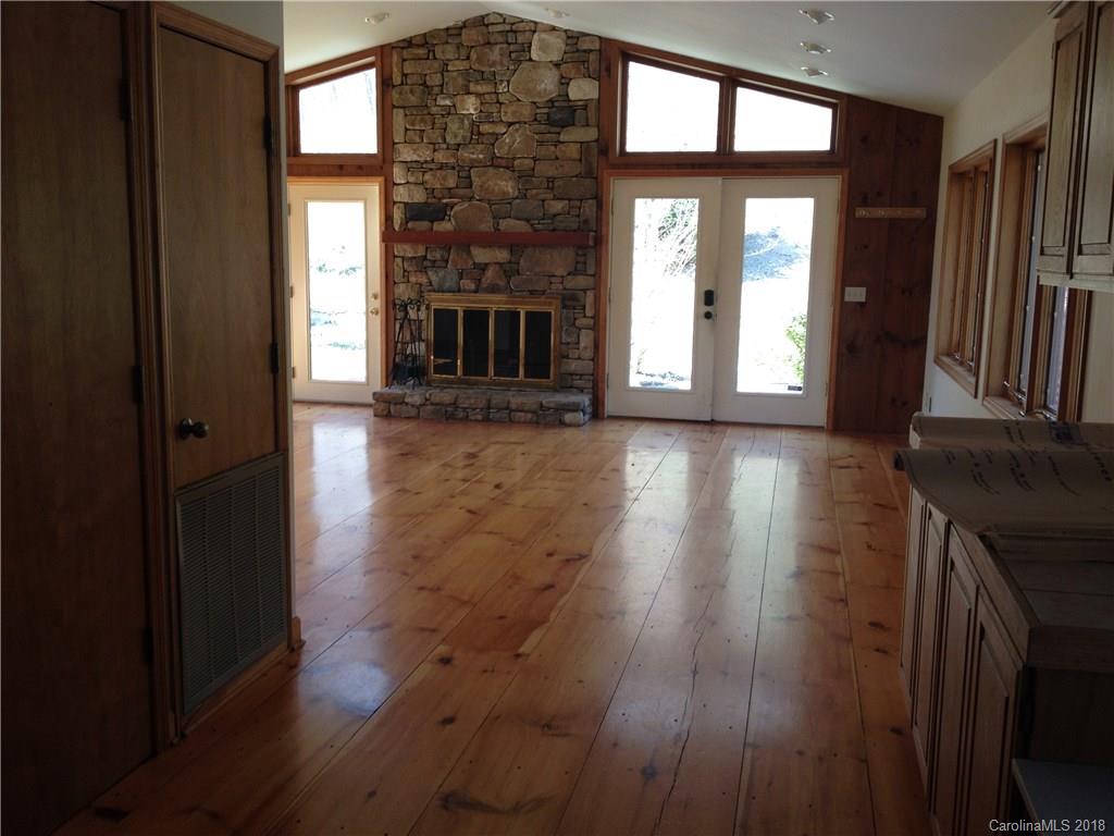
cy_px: 418
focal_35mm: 35
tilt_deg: -11.3
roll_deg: -2.0
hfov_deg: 52.6
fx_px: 1126
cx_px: 557
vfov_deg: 40.7
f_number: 2.4
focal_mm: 4.28
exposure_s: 1/60
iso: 64
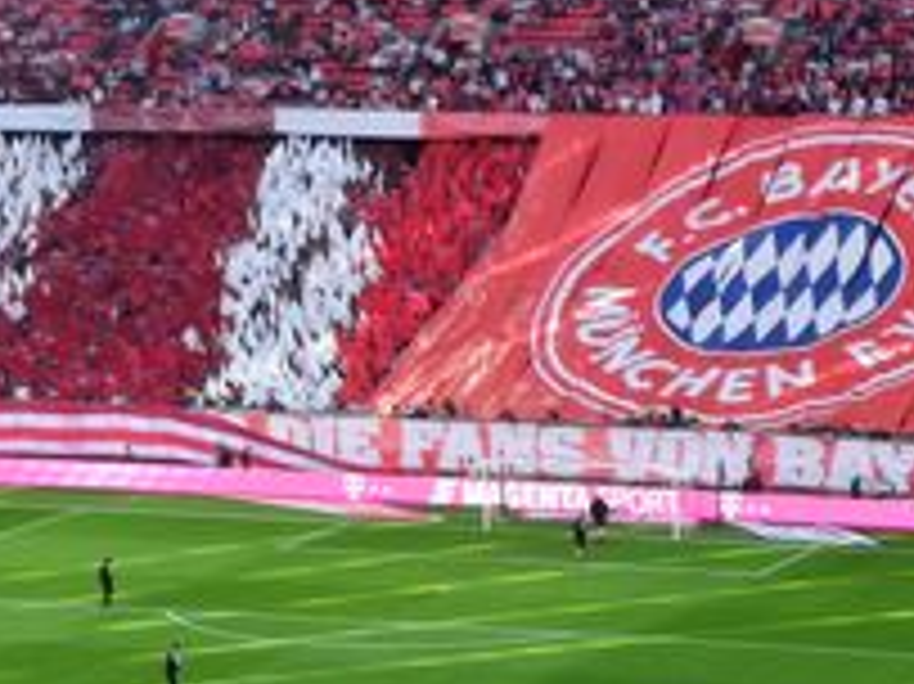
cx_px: 982
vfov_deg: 16.9
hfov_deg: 21.5
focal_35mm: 87
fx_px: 2296
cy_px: 187
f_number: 2.2
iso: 114
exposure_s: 1/100
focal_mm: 6.22
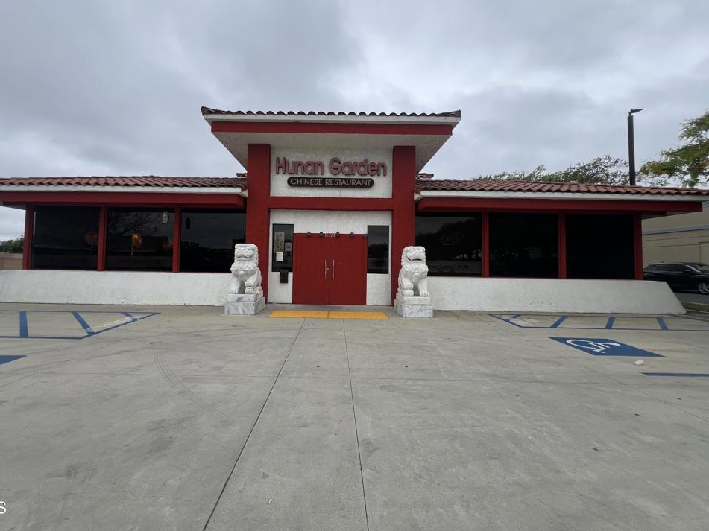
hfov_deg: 101.9
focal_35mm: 14
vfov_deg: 85.5
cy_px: 248
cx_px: 331
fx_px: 287
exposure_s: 1/803
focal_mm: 1.57
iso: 32
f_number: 1.8
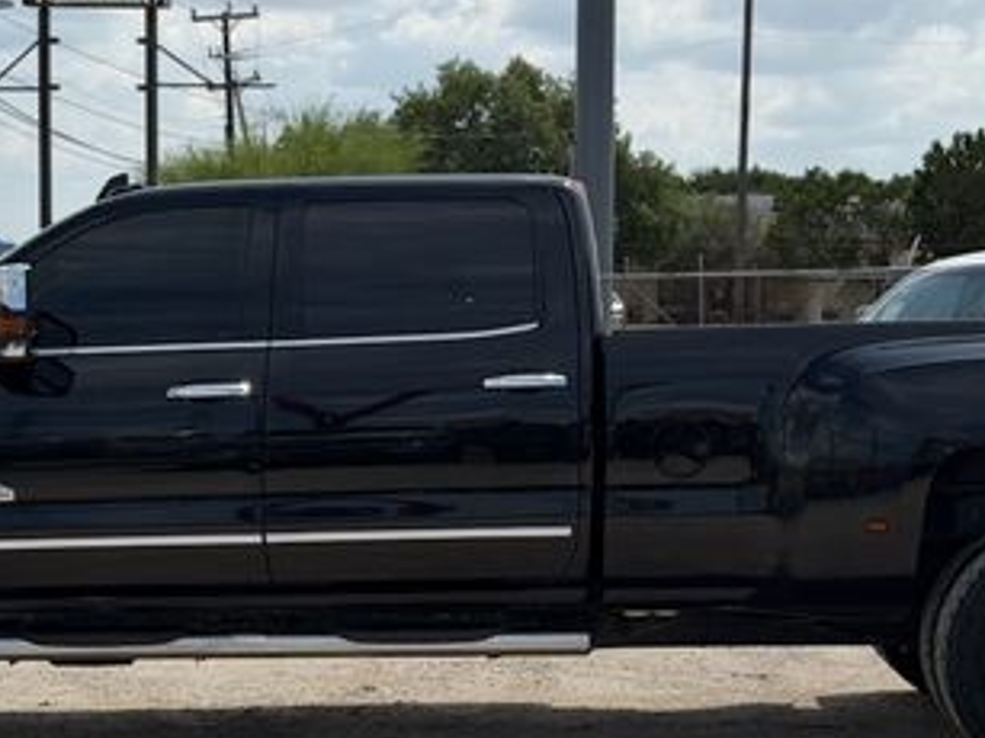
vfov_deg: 14.8
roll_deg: -0.7
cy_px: 430
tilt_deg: -4.0
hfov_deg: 19.6
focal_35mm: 100
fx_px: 2844
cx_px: 449
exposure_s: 1/7874
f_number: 1.78
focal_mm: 6.76
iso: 64
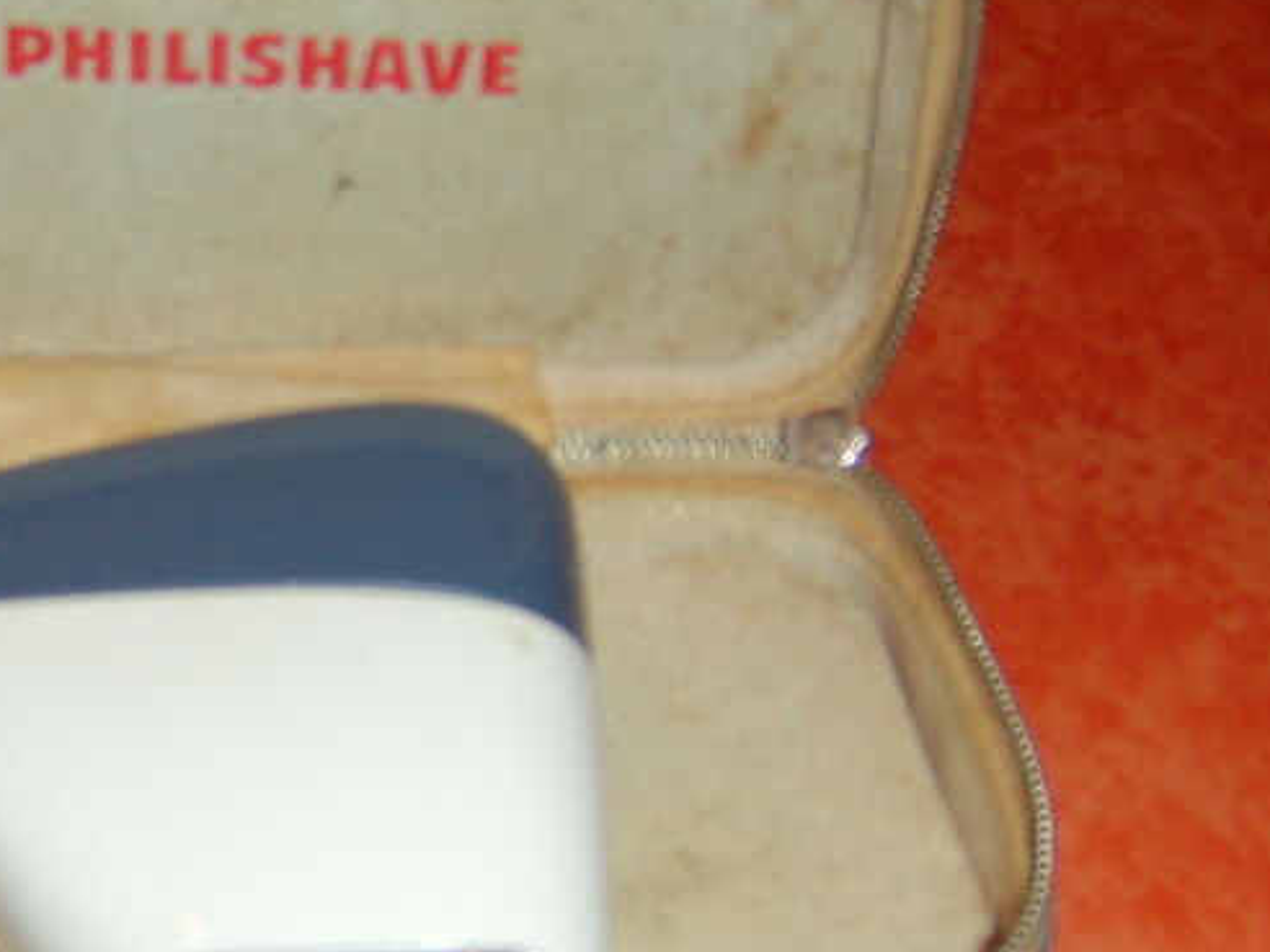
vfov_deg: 23.3
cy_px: 539
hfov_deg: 29.4
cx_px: 121
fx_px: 2311
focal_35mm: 63
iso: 141
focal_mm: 8.13
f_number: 2.7
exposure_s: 1/30
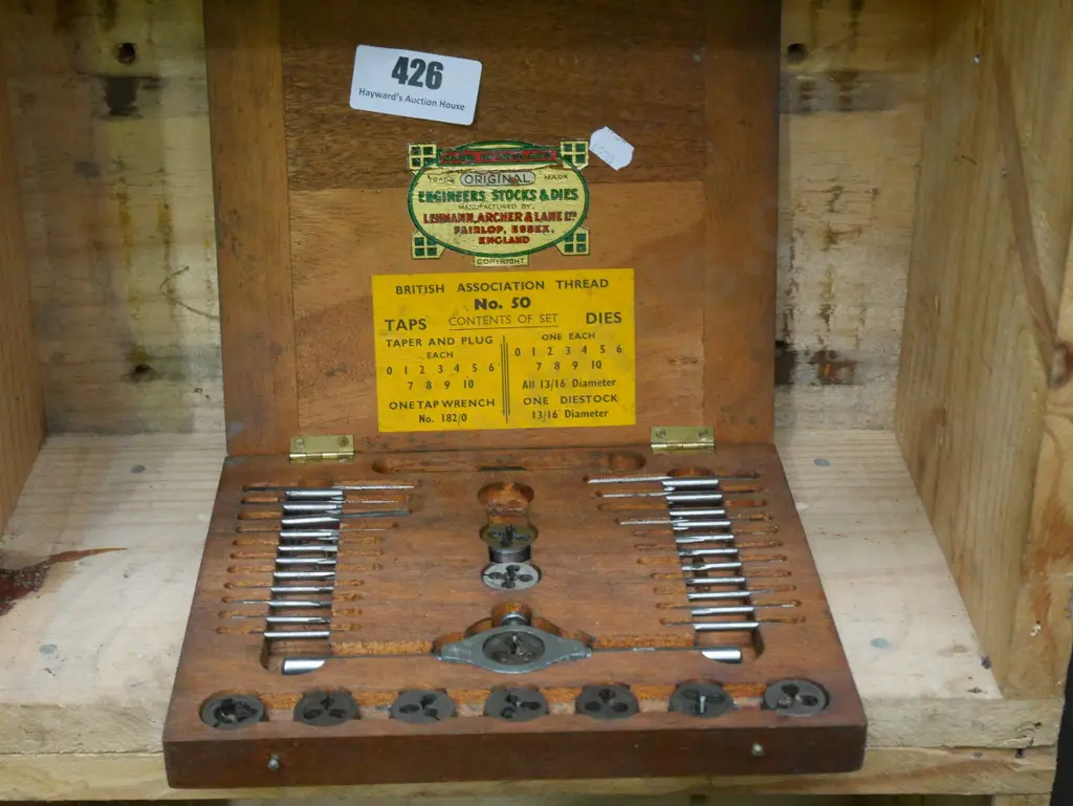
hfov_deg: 33.2
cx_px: 536
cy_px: 403
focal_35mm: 58
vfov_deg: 25.3
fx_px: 1799
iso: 3200
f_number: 5.5
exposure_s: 1/15
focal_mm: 29
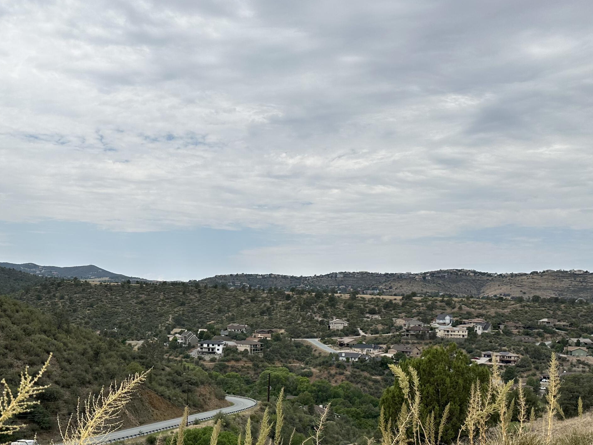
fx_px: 651
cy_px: 331
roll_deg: -2.2
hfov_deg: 48.3
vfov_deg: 36.9
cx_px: 205
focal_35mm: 38
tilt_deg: -3.9
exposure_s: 1/6211
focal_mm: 6.86
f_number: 1.78
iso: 80
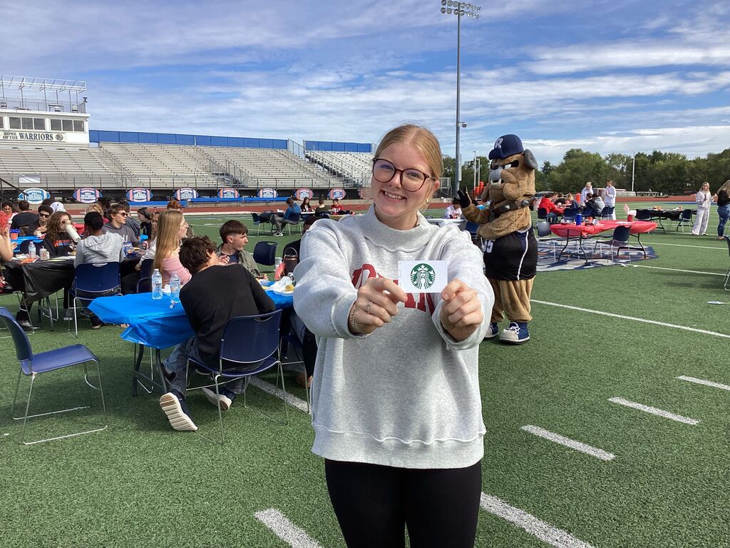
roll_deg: +0.5
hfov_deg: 58.4
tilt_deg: -7.7
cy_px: 274
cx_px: 365
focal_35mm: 31
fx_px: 654
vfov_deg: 45.4
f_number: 2.4
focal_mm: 3.3
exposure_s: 1/1294
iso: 25
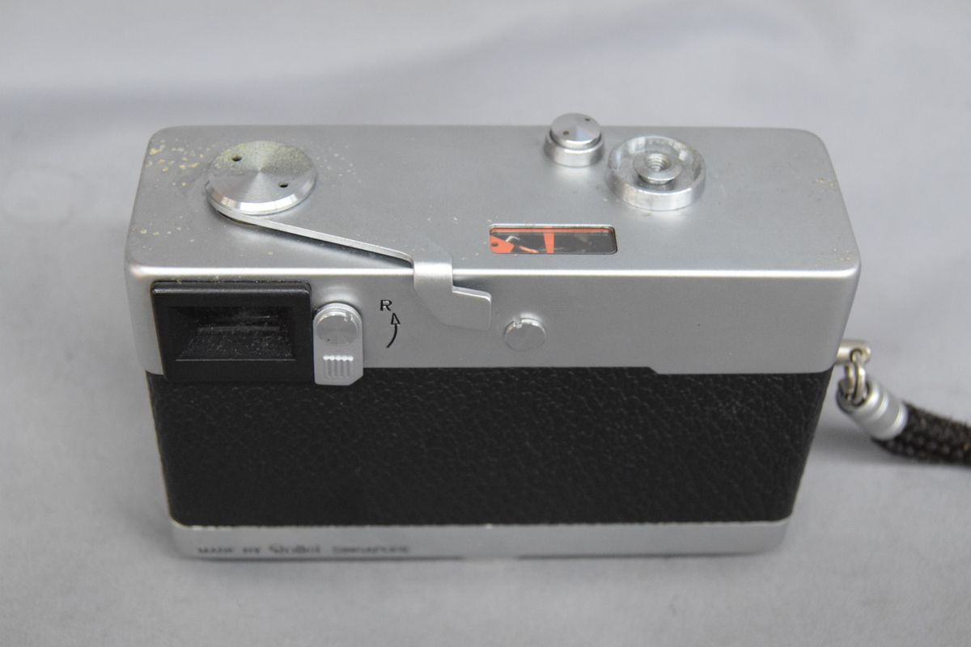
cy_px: 324
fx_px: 1537
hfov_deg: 35.1
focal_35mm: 57
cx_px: 486
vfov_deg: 23.8
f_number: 8
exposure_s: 1/125
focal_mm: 38
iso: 3200
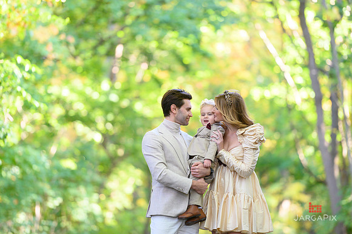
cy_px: 117
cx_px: 176
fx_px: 1954
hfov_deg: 10.3
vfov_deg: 6.9
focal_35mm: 200
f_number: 3.2
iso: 1600
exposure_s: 1/200
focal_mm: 200
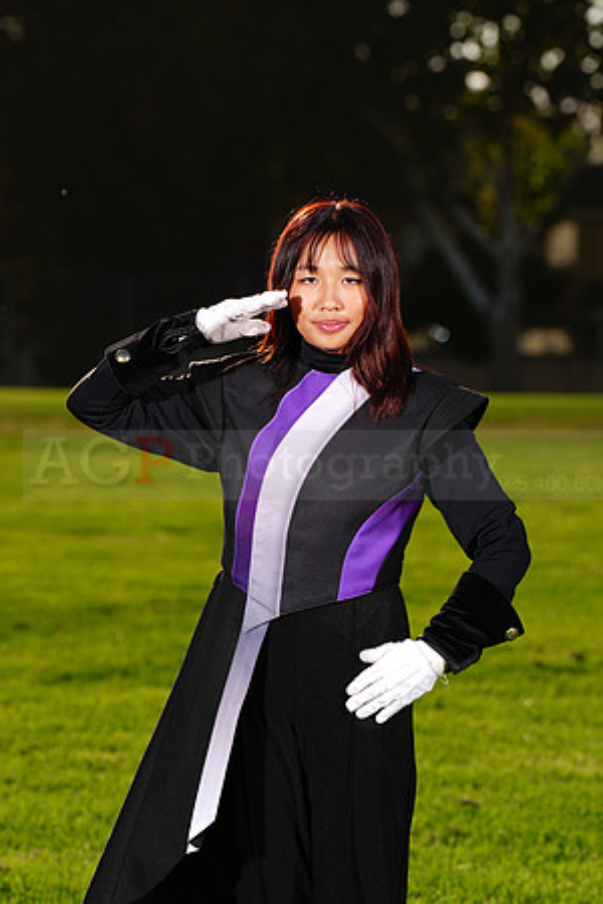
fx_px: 4522
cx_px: 302
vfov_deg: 11.4
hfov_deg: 7.6
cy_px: 452
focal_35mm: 180
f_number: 7.1
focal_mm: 180
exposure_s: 1/500
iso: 125
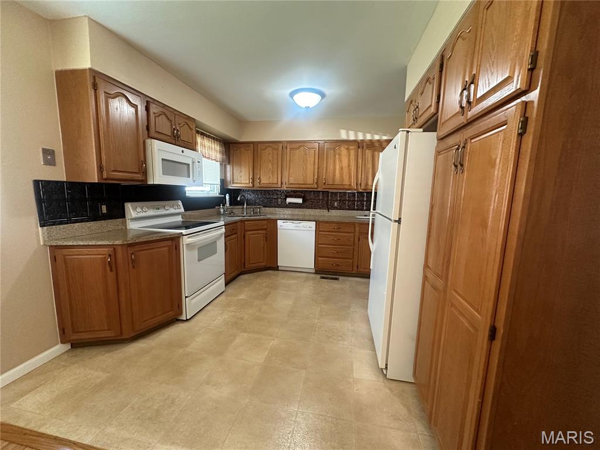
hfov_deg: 102.1
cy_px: 225
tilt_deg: -8.5
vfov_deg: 85.7
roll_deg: -1.6
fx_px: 243
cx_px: 300
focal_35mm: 14
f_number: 2.2
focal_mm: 2.22
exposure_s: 1/60
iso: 400
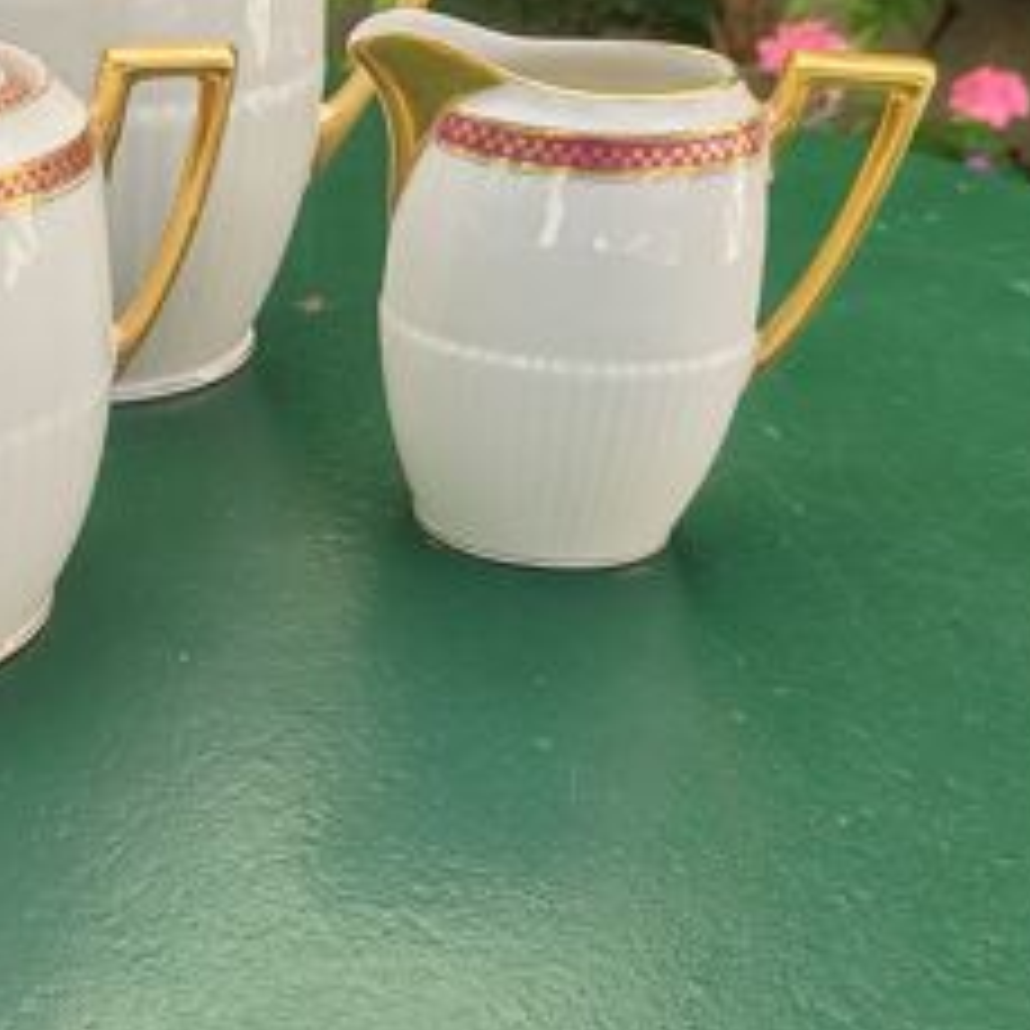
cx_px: 162
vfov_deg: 33.5
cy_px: 283
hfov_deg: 32.8
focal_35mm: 50
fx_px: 1683
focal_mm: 6.12
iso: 50
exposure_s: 1/120
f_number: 1.9
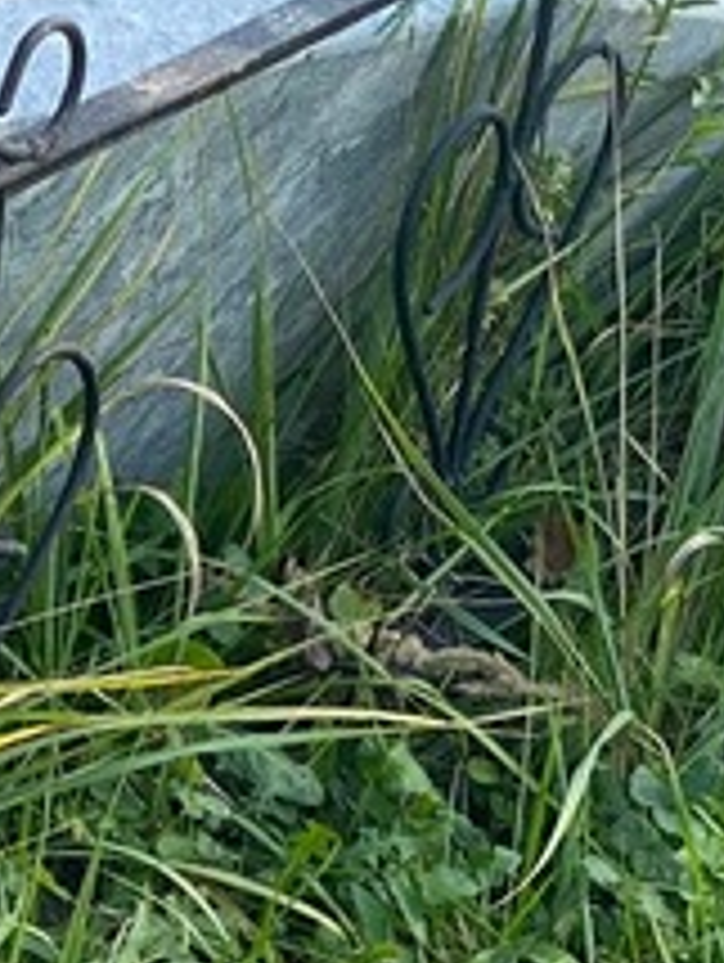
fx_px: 5399
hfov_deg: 7.5
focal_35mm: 194
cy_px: 1310
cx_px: -504
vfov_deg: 10.0
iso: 20
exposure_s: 1/393
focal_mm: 6
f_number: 2
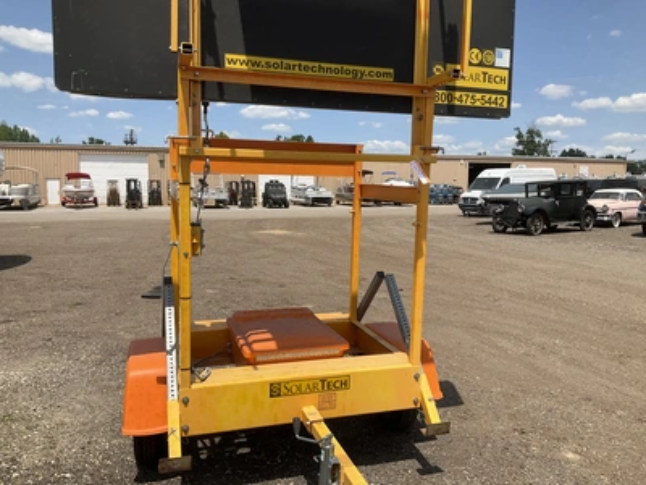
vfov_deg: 48.2
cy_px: 242
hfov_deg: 61.7
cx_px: 323
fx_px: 541
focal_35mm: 29
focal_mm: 3
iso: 25
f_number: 1.8
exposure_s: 1/2427
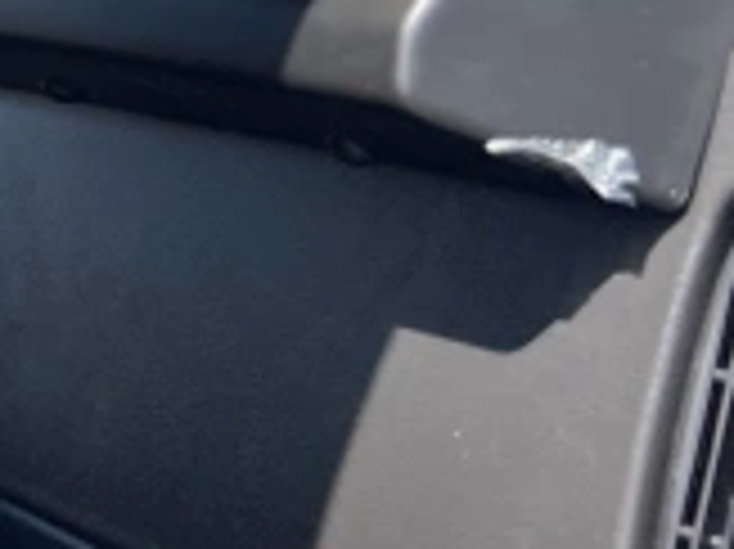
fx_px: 2712
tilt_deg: -7.5
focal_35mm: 128
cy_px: 306
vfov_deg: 11.6
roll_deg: +0.0
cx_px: -919
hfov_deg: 12.6
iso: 50
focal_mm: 5.7
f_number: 1.5
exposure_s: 1/1645
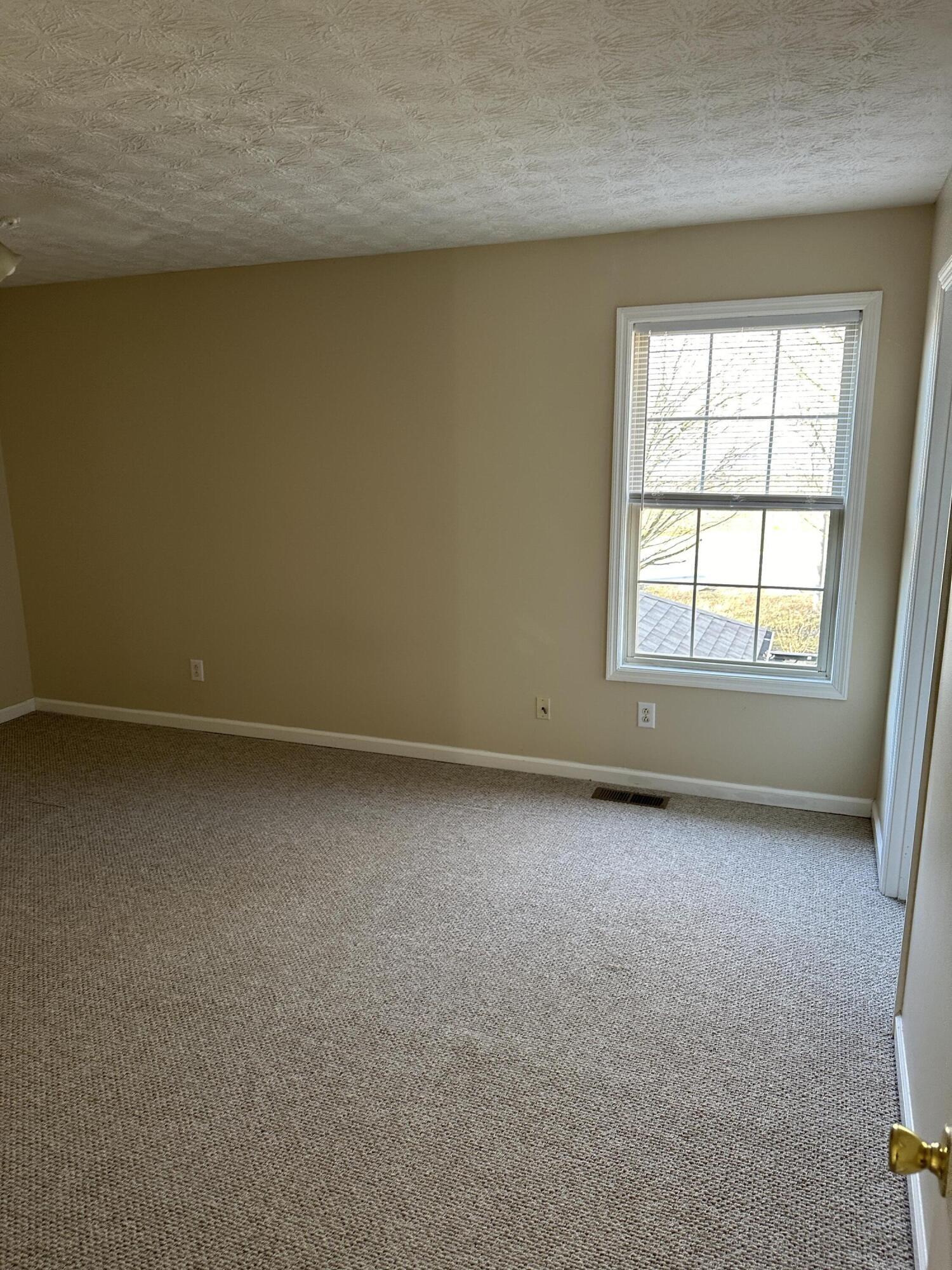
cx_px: 476
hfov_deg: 56.8
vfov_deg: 71.6
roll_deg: -0.1
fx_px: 880
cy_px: 635
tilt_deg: -12.9
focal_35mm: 24
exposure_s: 1/60
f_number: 1.78
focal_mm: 6.86
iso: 200
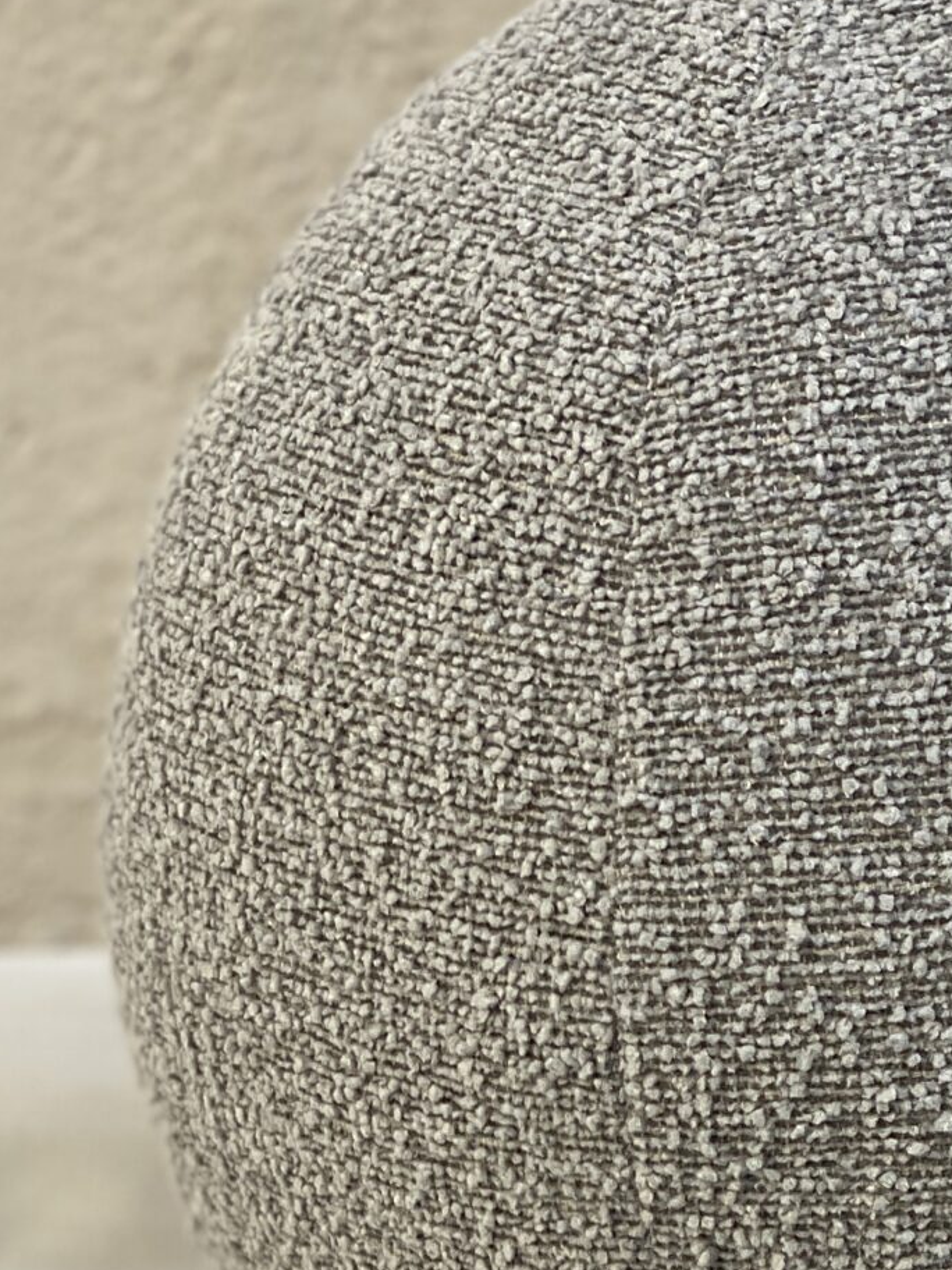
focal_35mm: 146
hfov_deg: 10.1
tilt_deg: -17.9
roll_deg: +2.7
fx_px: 5354
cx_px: 834
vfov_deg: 13.3
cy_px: 1345
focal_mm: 6
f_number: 2
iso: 20
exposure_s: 1/173
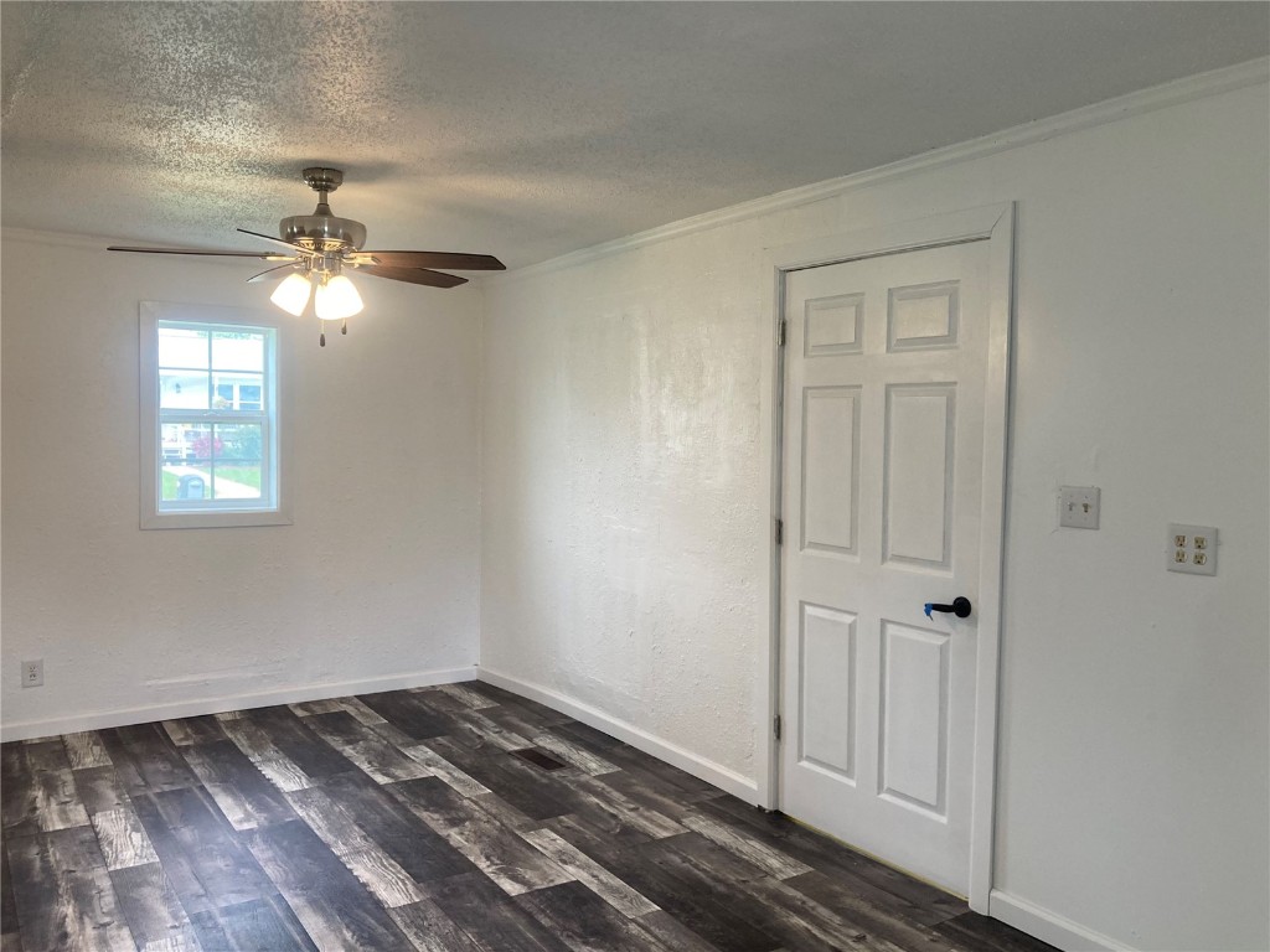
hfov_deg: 63.4
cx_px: 635
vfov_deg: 49.7
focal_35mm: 28
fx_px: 1027
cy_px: 476
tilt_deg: -1.3
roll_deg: -1.5
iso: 50
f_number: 1.8
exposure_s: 1/60
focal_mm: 3.99
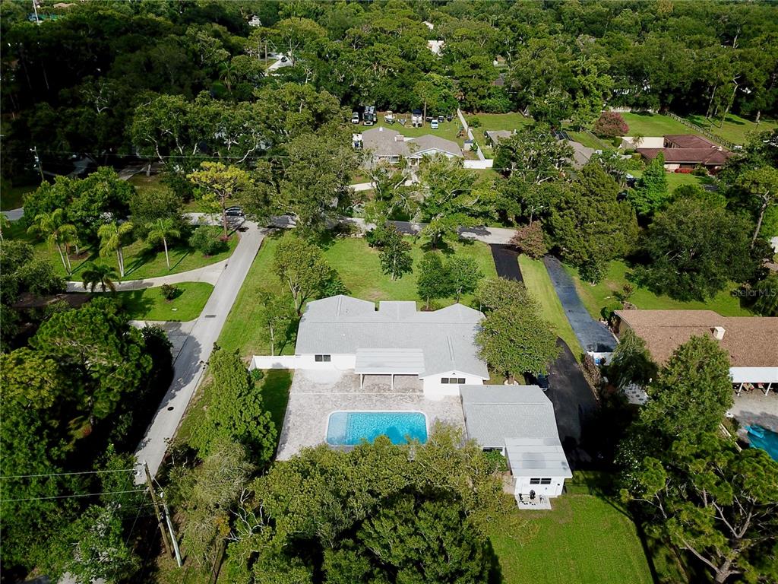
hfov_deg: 67.3
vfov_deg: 53.1
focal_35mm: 26
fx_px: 584
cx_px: 389
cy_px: 292
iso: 100
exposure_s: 1/2299
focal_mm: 4.73
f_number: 2.2
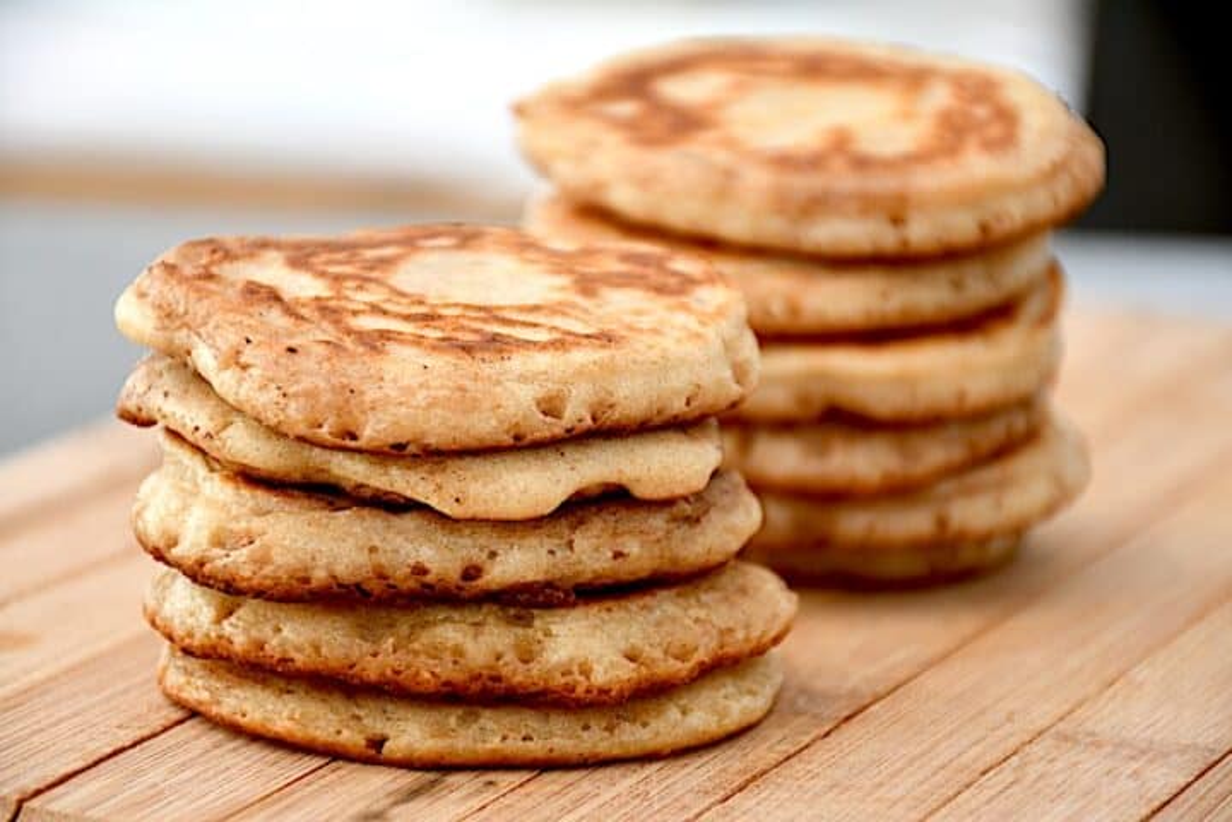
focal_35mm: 183
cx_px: 616
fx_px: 6262
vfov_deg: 7.5
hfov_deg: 11.2
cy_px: 411
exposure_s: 1/60
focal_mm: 122
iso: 450
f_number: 5.6
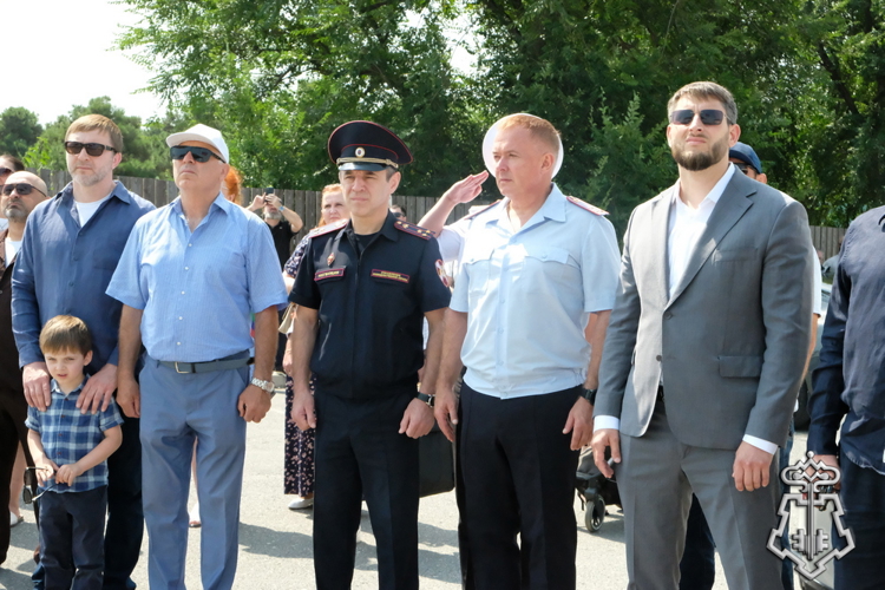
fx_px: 1327
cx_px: 442
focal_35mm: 54
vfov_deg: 25.1
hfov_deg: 36.9
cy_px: 295
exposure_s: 1/7000
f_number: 9
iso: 12800
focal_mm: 35.8
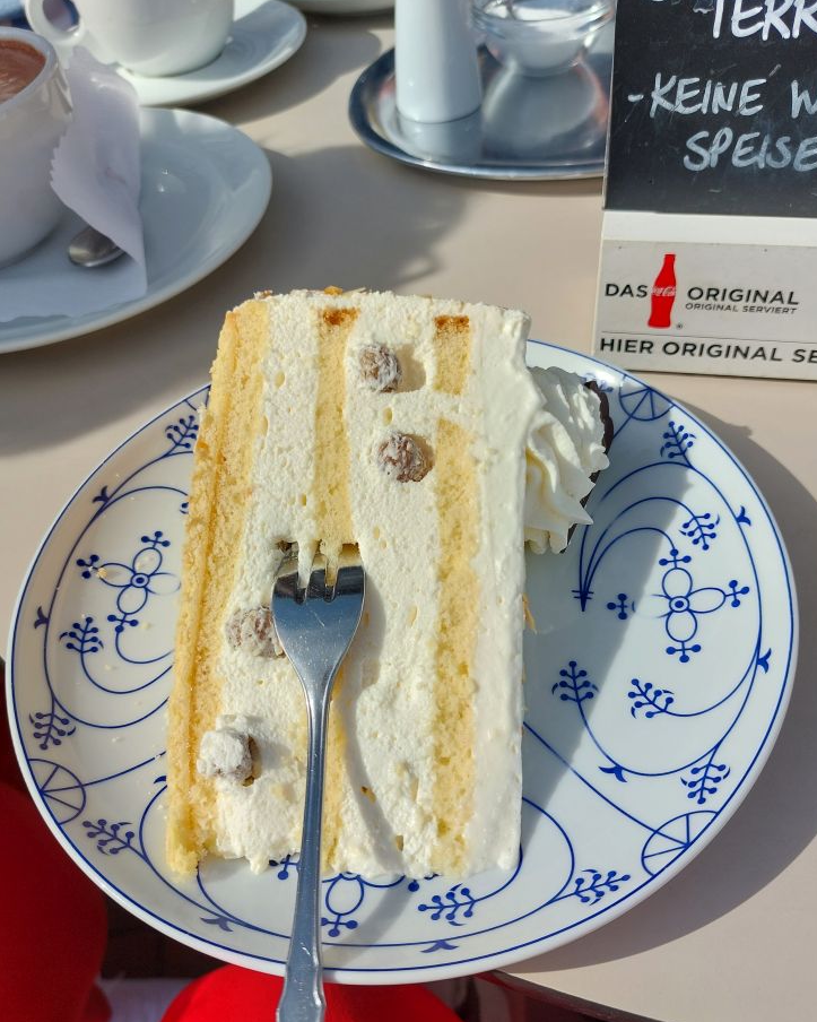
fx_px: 816
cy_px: 525
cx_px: 423
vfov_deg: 64.1
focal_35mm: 27
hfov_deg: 53.2
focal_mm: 5.23
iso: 25
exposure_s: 1/1554
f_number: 1.8
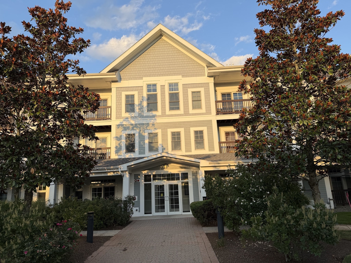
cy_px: 132
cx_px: 176
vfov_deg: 56.8
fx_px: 243
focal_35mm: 24
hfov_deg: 71.6
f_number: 1.78
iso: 80
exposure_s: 1/1410
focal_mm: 6.76
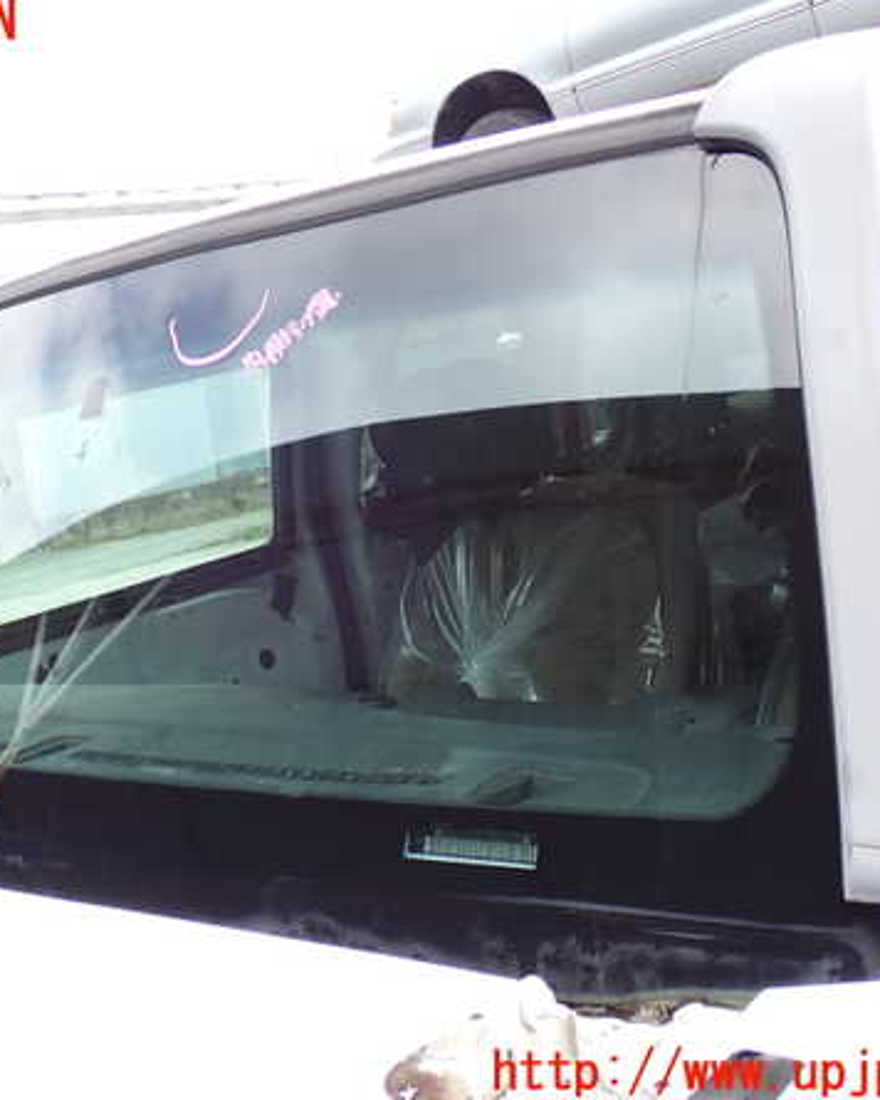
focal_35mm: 50
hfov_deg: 30.1
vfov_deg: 37.3
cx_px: 309
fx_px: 1628
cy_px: 549
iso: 100
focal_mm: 6.83
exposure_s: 1/160
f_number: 3.5
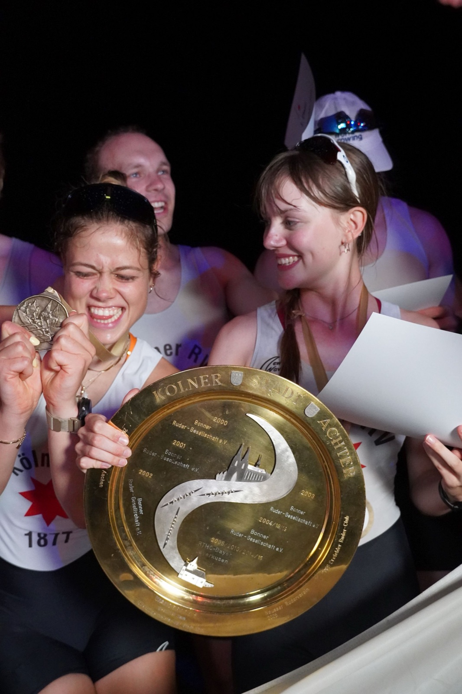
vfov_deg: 51.3
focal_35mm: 38
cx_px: 231
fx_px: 722
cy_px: 347
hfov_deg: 35.5
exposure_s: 1/160
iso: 6400
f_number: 4
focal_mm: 25
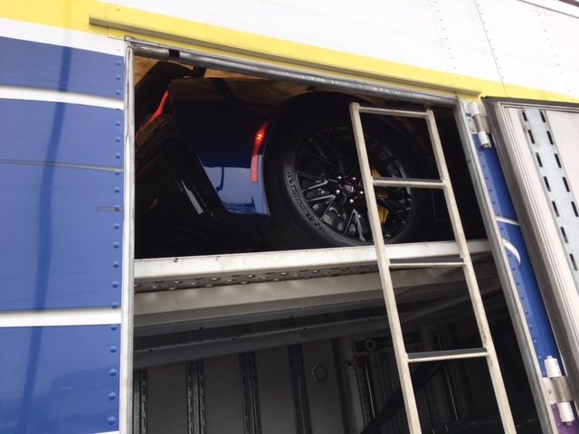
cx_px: 290
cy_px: 217
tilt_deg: +28.1
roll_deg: +5.8
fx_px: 485
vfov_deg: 48.2
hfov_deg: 61.7
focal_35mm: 29
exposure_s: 1/148
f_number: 2.2
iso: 25
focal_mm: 4.15
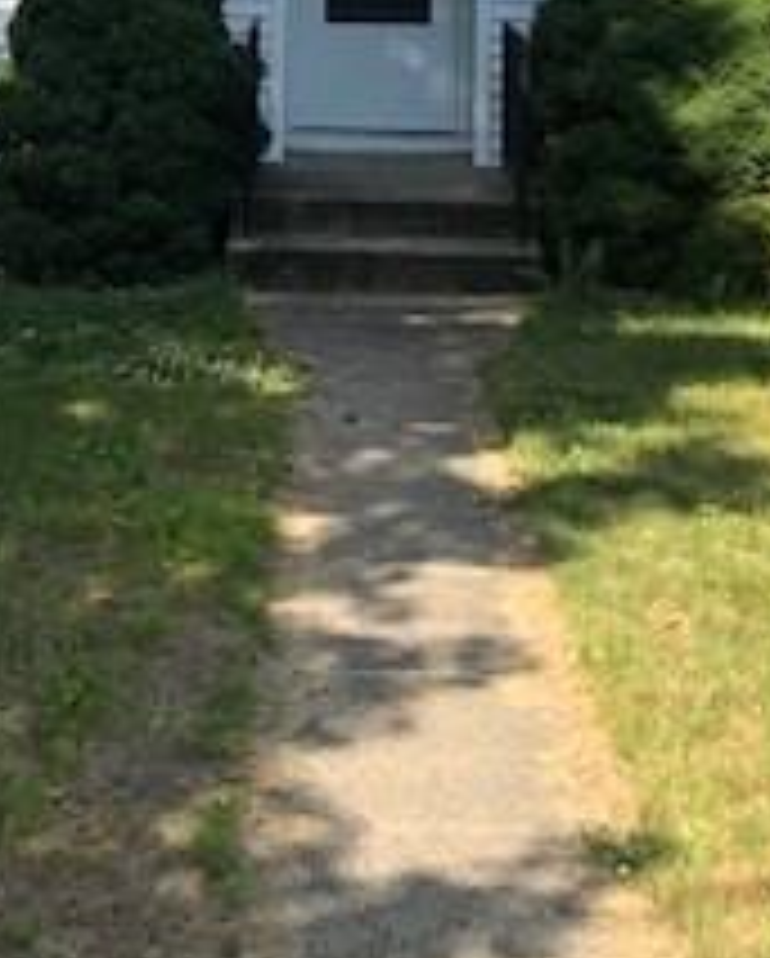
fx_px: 2331
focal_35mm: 82
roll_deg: -0.7
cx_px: 257
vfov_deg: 22.0
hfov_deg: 18.7
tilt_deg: -0.3
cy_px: -85
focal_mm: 3.99
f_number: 1.8
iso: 20
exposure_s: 1/1130
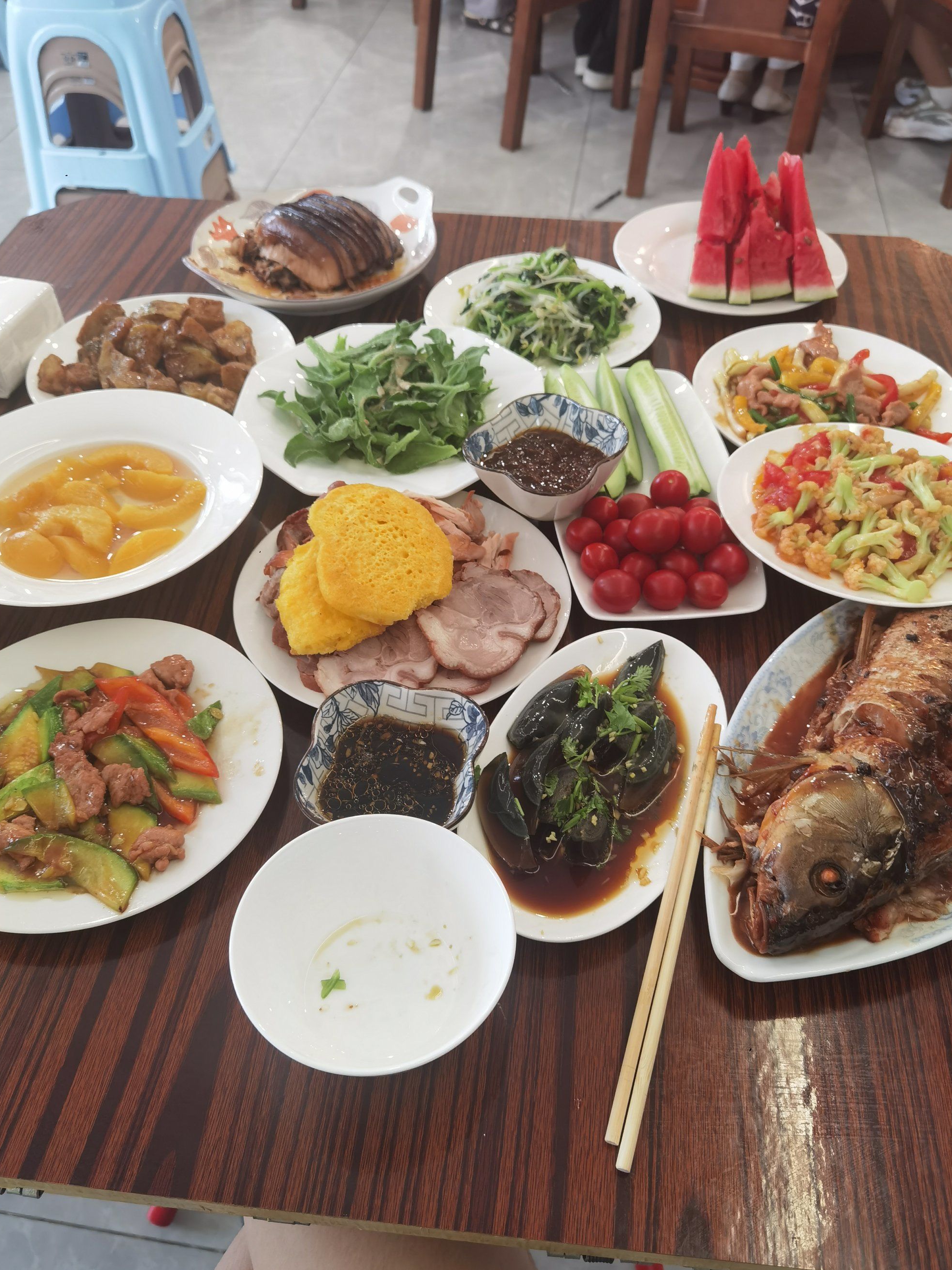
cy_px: 642
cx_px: 480
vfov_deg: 63.4
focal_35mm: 28
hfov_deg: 49.7
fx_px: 1027
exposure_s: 1/50
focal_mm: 6.71
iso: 200
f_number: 1.9
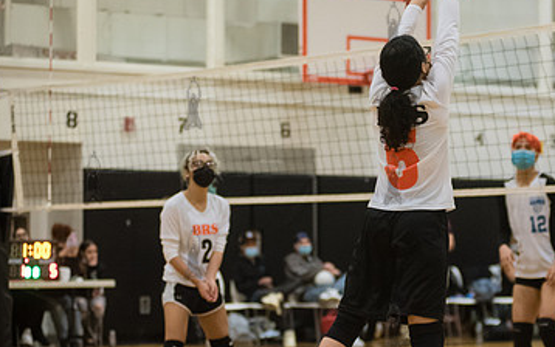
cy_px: 177
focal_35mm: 132
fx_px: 1997
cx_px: 392
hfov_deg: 15.8
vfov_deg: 9.9
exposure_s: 1/400
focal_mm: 80
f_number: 3.2
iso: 5000
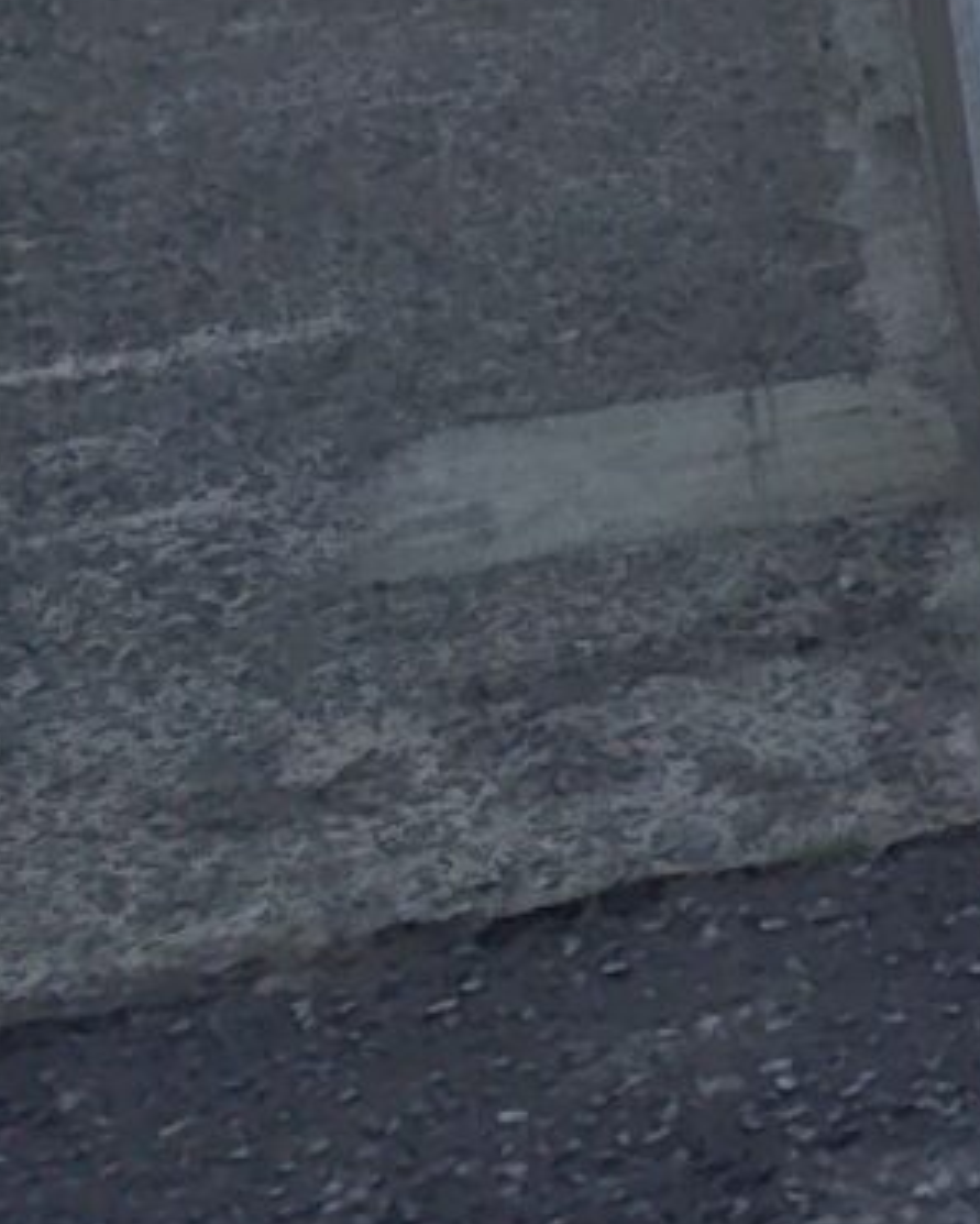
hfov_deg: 7.1
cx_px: 4039
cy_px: -1531
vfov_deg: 10.9
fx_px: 5617
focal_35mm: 155
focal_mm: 5.56
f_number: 1.9
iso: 50
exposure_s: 1/2384
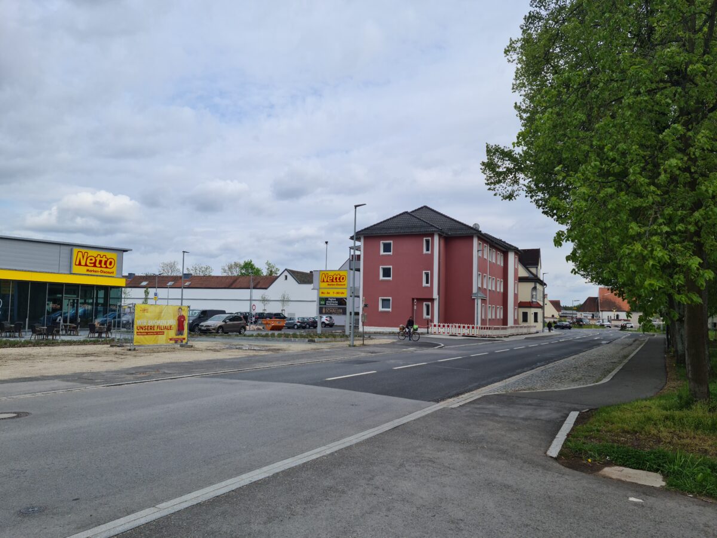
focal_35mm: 27
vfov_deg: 51.4
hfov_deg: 65.3
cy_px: 269
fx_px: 559
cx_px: 358
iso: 25
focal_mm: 5.9
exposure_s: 1/838
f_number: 2
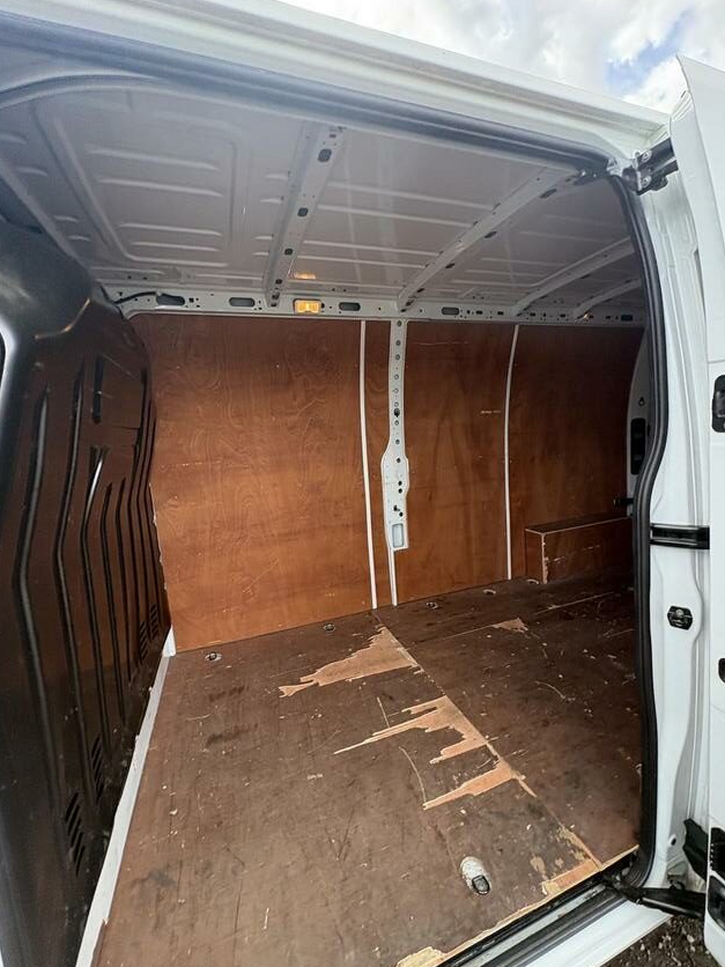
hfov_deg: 81.7
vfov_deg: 98.2
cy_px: 492
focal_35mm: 15
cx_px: 380
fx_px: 419
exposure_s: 1/128
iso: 125
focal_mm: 2.22
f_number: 2.2
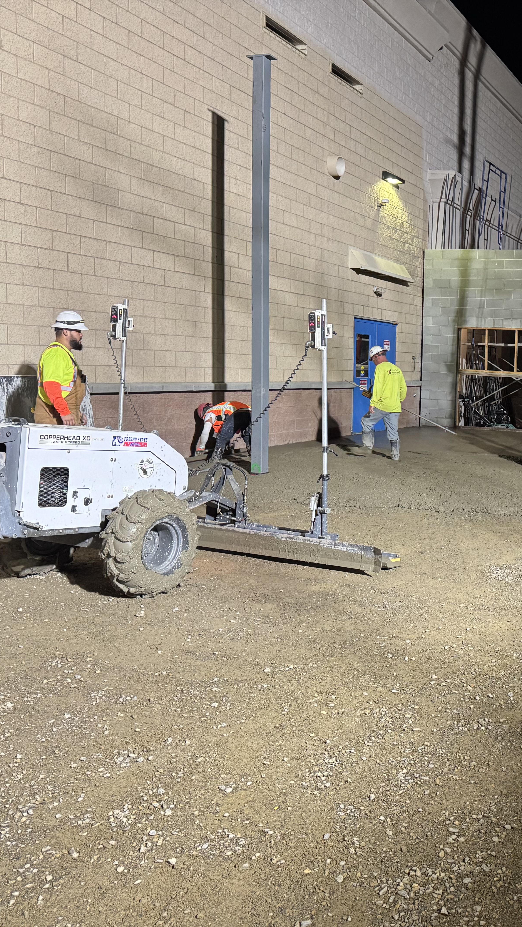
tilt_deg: -7.8
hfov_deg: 31.9
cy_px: 464
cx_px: 480
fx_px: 861
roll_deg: -3.0
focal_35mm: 35
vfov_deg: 56.6
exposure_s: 1/60
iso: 400
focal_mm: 6.76
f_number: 1.78
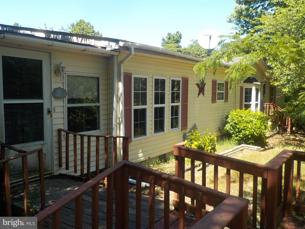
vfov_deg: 46.8
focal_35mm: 30
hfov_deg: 60.0
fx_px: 264
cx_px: 152
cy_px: 114
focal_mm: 4.1
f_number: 3.3
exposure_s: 1/400
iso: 125
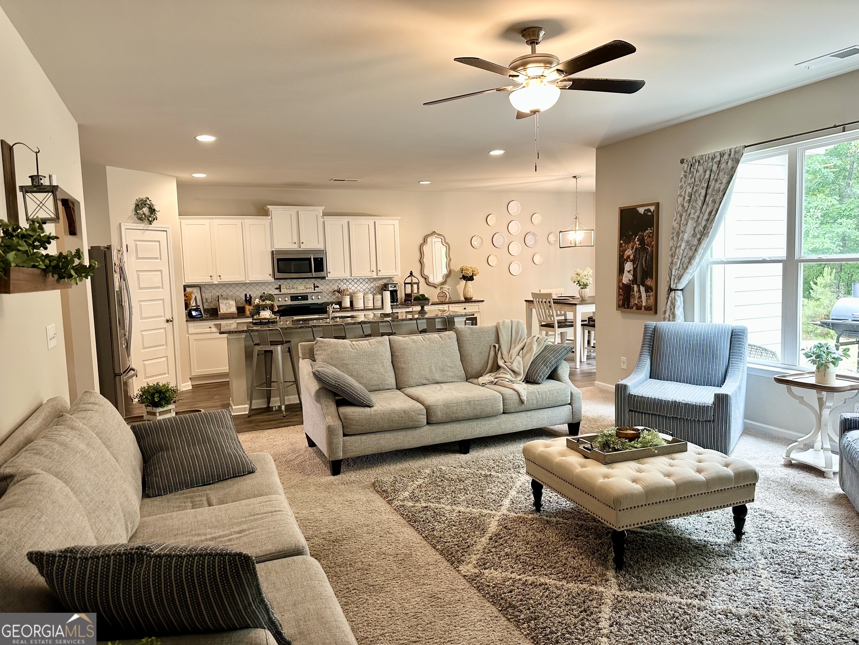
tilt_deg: -3.9
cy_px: 322
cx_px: 430
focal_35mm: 24
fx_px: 596
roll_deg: +1.9
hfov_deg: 71.6
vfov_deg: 56.8
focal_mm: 6.86
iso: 160
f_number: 1.78
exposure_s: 1/60
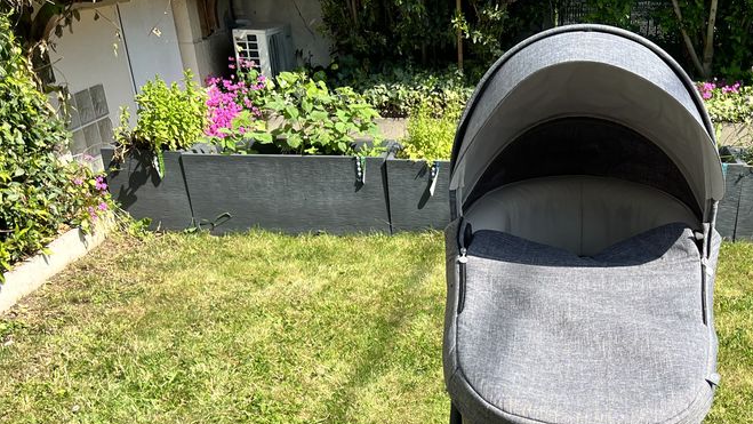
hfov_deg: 45.7
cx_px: 562
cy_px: 427
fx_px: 859
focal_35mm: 43
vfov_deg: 26.2
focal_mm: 5.7
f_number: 1.5
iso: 50
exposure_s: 1/2045
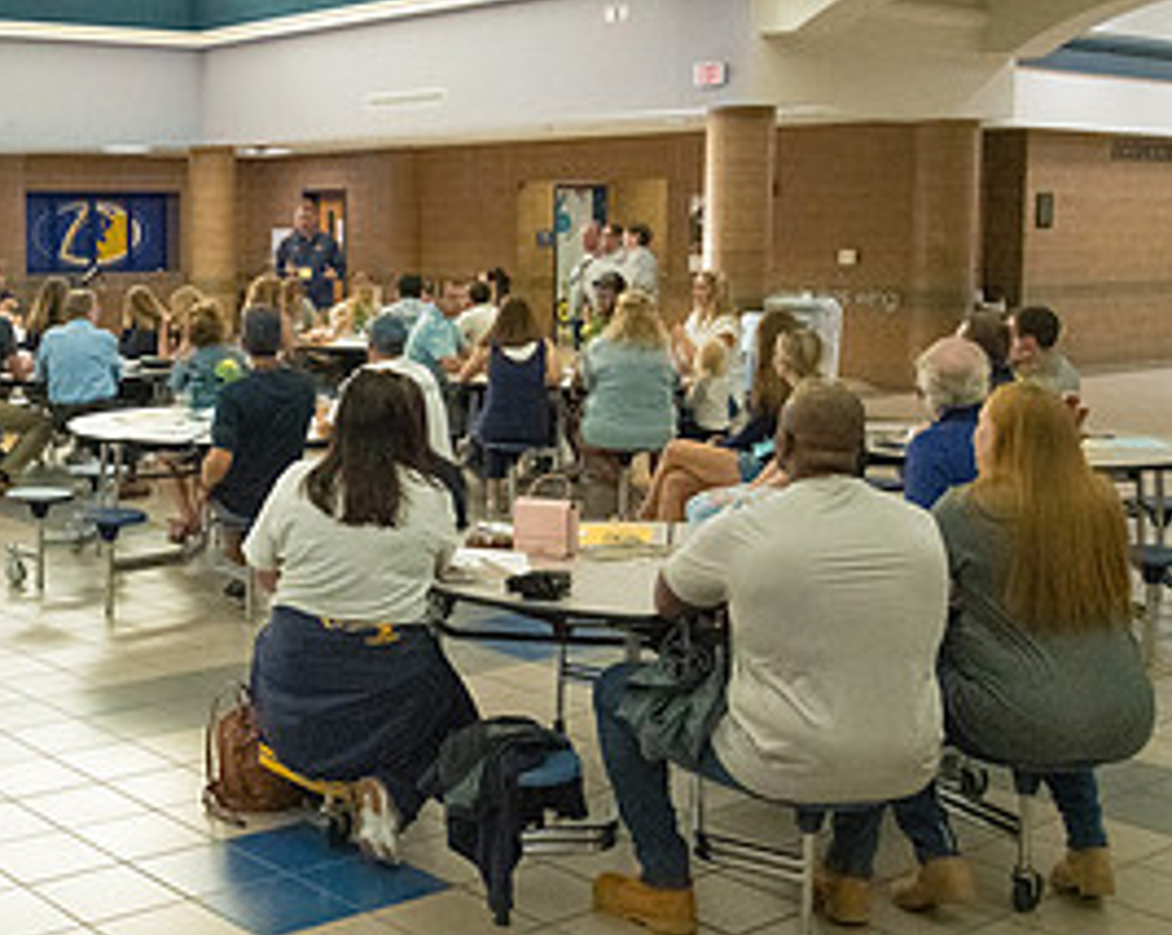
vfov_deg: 30.8
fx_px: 1698
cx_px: 70
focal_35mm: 49
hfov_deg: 35.4
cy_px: 450
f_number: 5.6
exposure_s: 1/400
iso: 8000
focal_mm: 24
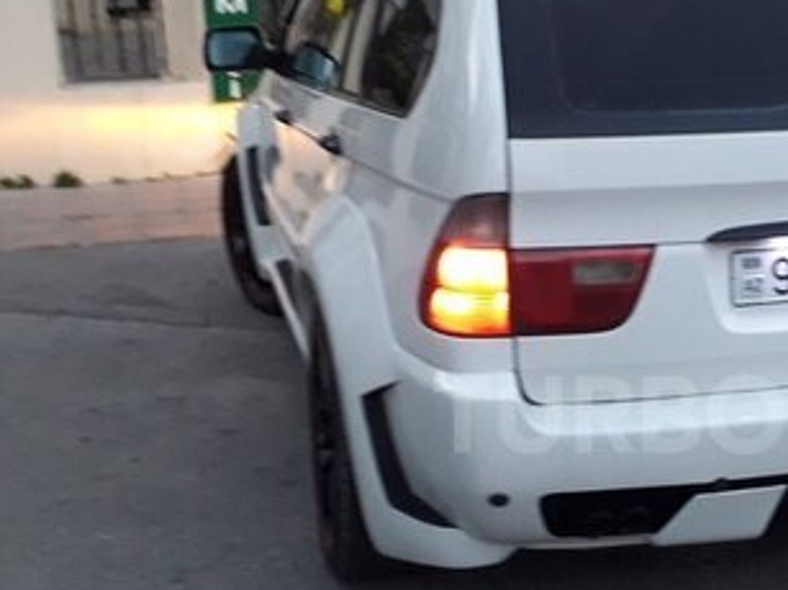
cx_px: 696
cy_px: 414
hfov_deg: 31.8
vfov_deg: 25.0
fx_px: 1320
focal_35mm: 58
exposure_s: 1/25
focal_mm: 3.6
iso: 200
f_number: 1.9
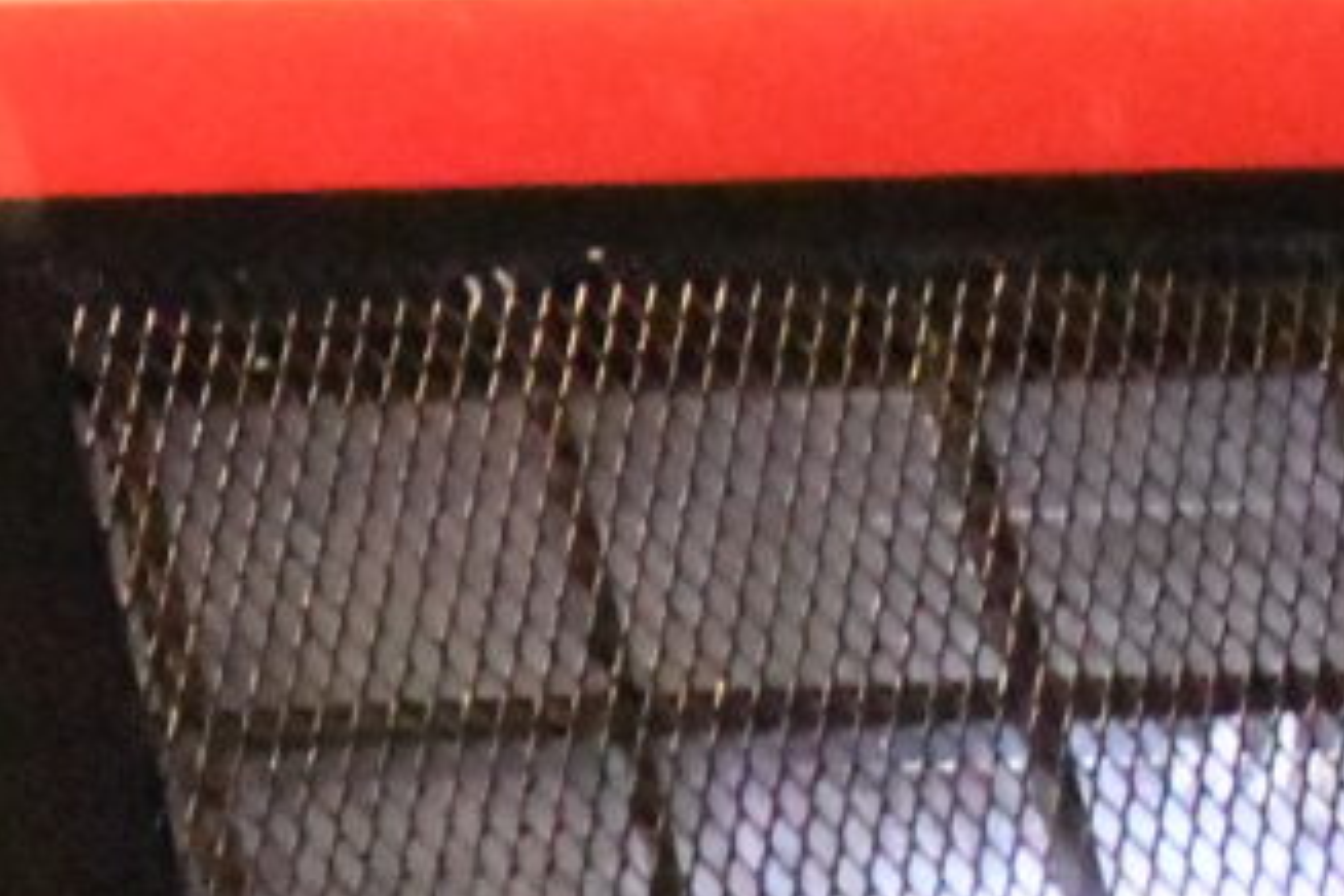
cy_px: 1921
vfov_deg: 7.0
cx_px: -2178
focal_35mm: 188
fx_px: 7018
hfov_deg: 9.4
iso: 25600
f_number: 5.6
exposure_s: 1/160
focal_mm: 24
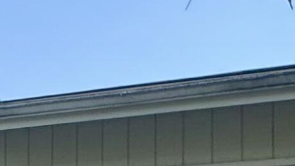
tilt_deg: +3.0
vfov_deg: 11.4
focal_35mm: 100
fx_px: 782
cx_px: -117
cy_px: 279
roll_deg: -1.0
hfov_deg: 19.3
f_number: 2.2
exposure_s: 1/993
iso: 40
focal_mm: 2.22
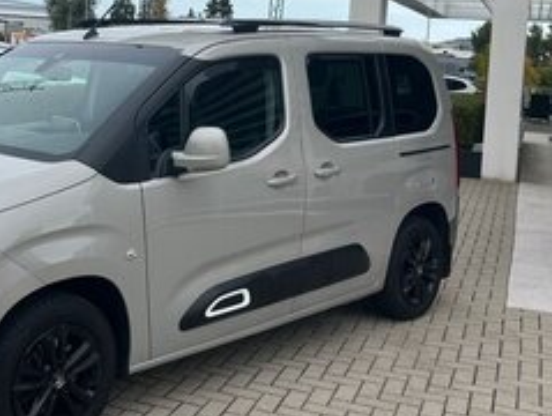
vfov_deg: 27.1
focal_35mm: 53
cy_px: 83
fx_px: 846
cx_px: 136
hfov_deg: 35.3
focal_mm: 5.1
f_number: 1.6
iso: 50
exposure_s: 1/1802
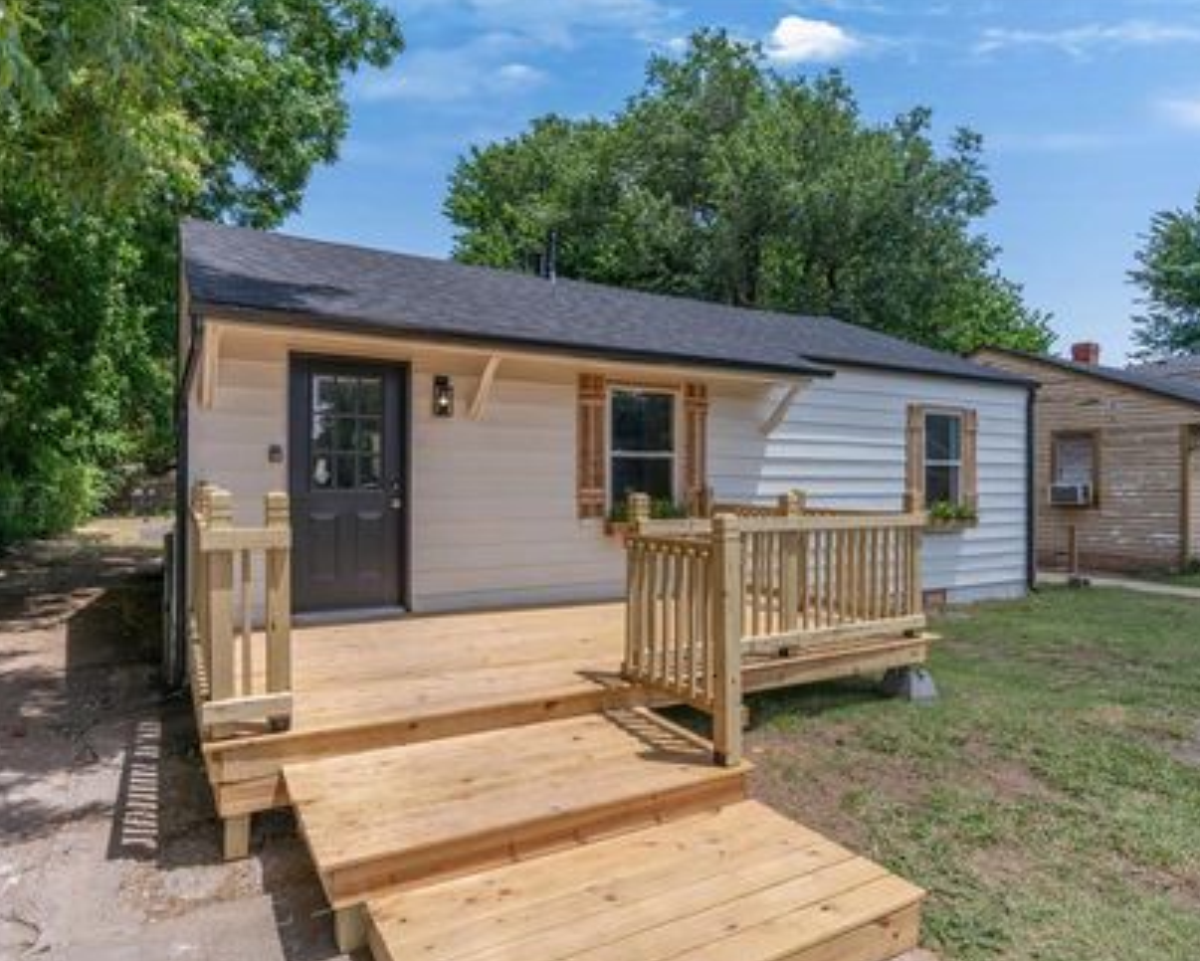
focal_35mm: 21
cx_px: 579
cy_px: 488
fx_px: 746
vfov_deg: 65.6
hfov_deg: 77.6
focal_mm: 18
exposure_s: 1/320
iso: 100
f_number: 8
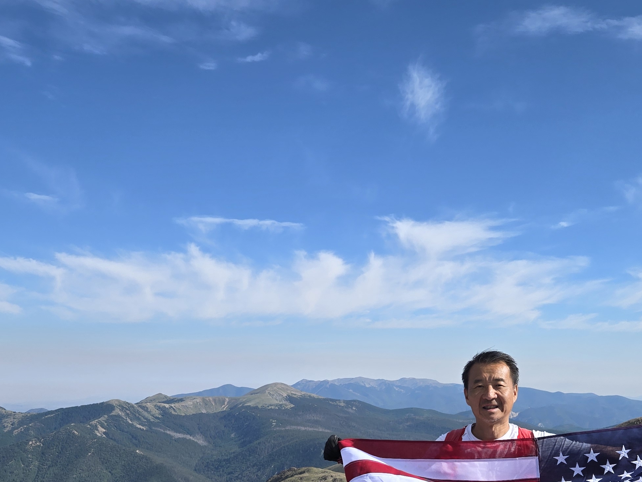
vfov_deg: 30.1
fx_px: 872
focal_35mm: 47
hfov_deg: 40.1
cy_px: 392
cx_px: 404
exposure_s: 1/2921
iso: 40
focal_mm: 5.4
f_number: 1.8
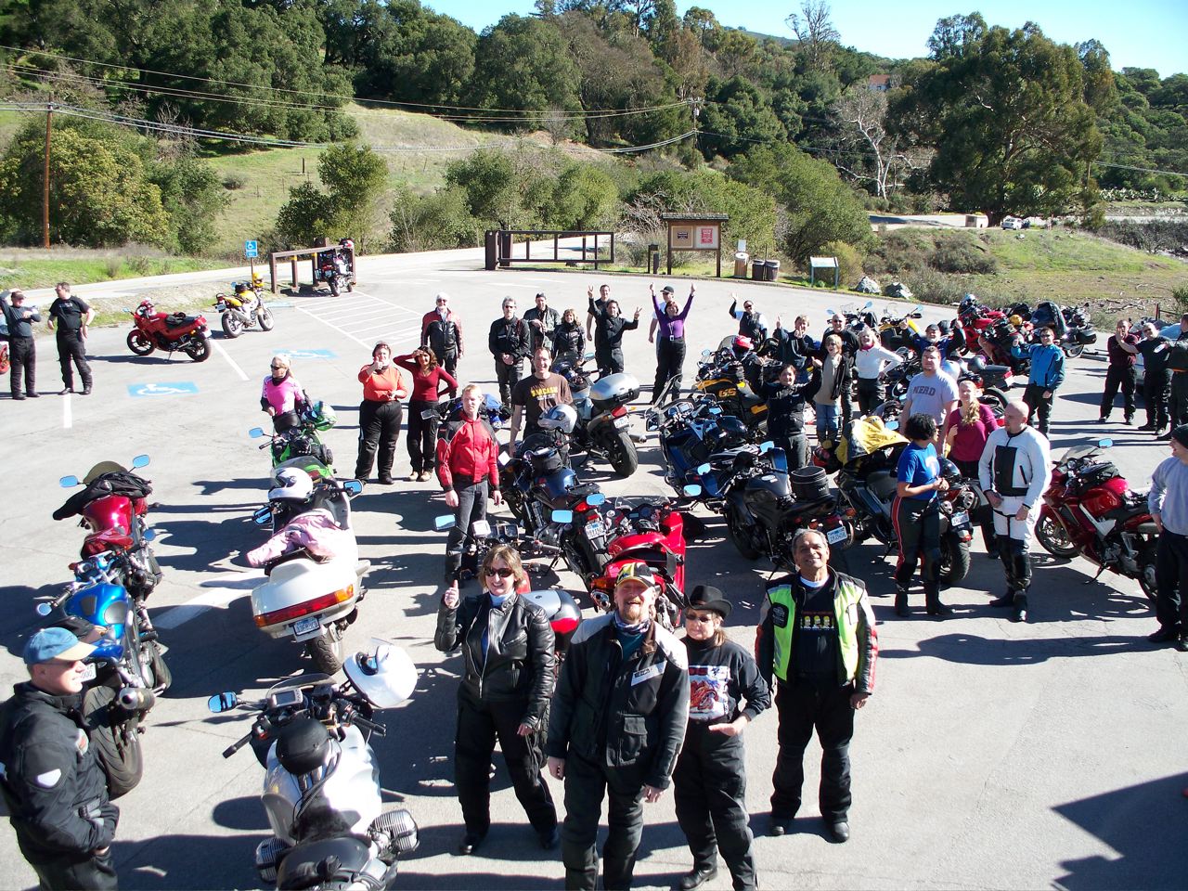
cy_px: 446
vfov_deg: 39.7
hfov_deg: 51.4
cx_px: 594
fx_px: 1235
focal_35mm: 36
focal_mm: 7.54
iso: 64
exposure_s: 1/400
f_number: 2.8
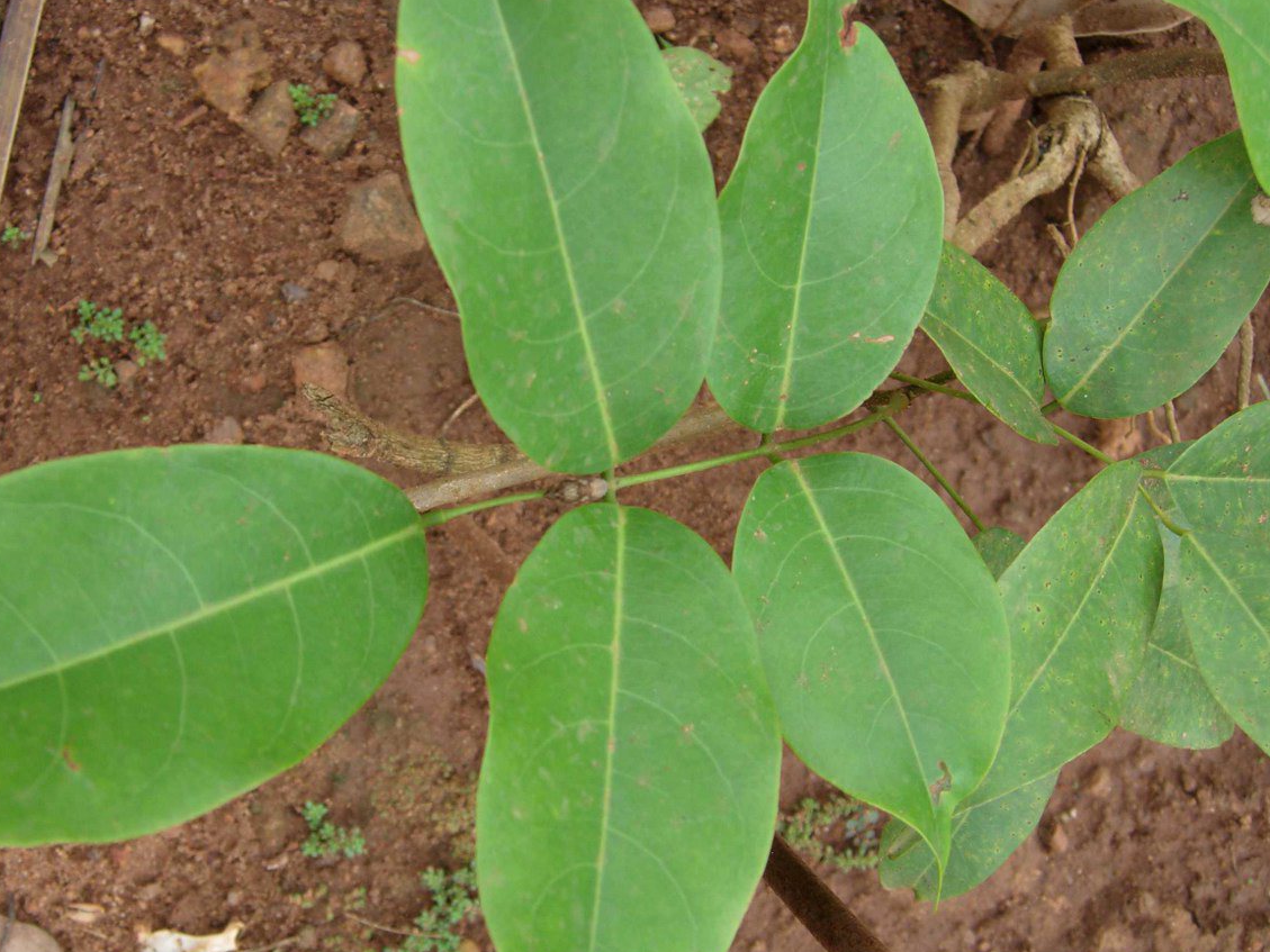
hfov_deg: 37.3
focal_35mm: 51
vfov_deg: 28.5
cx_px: 478
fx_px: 1871
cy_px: 524
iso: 50
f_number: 3.4
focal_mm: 7.5
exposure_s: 1/111
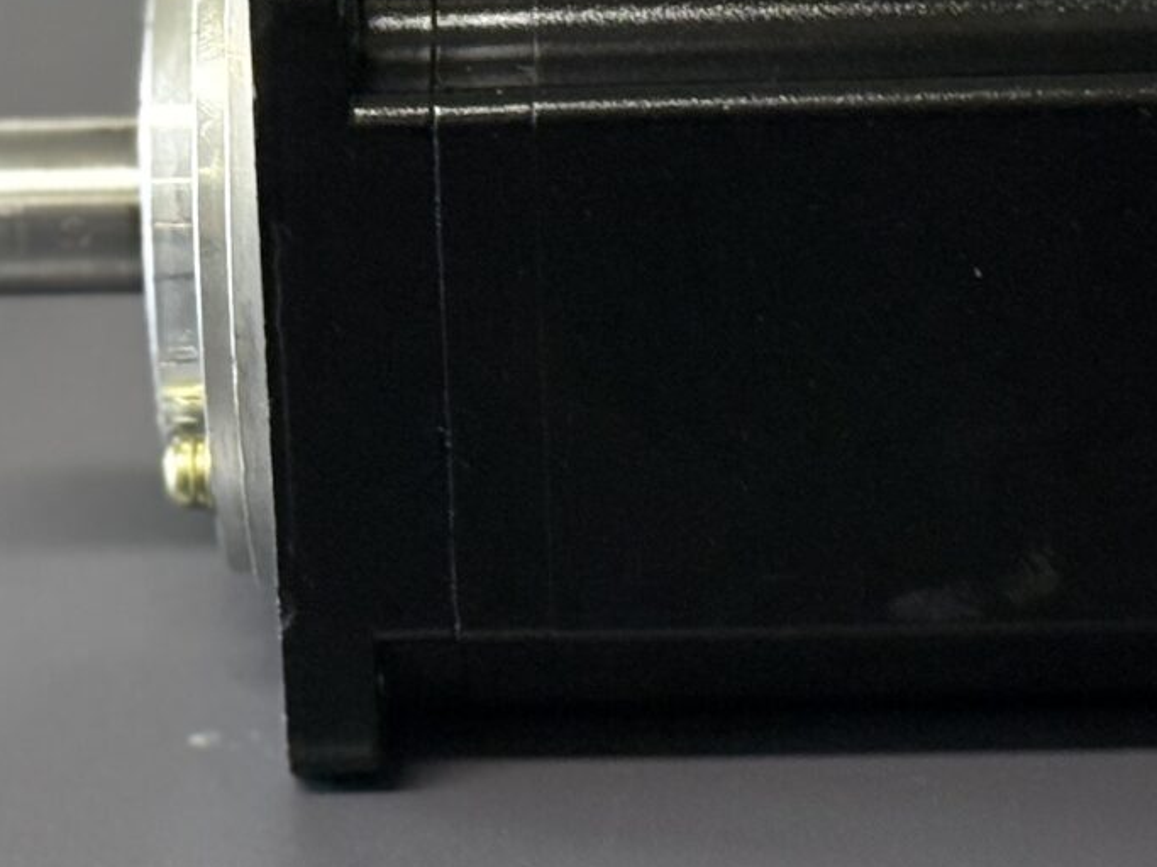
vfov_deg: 8.2
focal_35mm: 180
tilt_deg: -23.3
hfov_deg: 11.0
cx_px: 590
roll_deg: +1.9
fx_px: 6015
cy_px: 278
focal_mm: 6.76
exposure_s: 1/33
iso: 200
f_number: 1.78
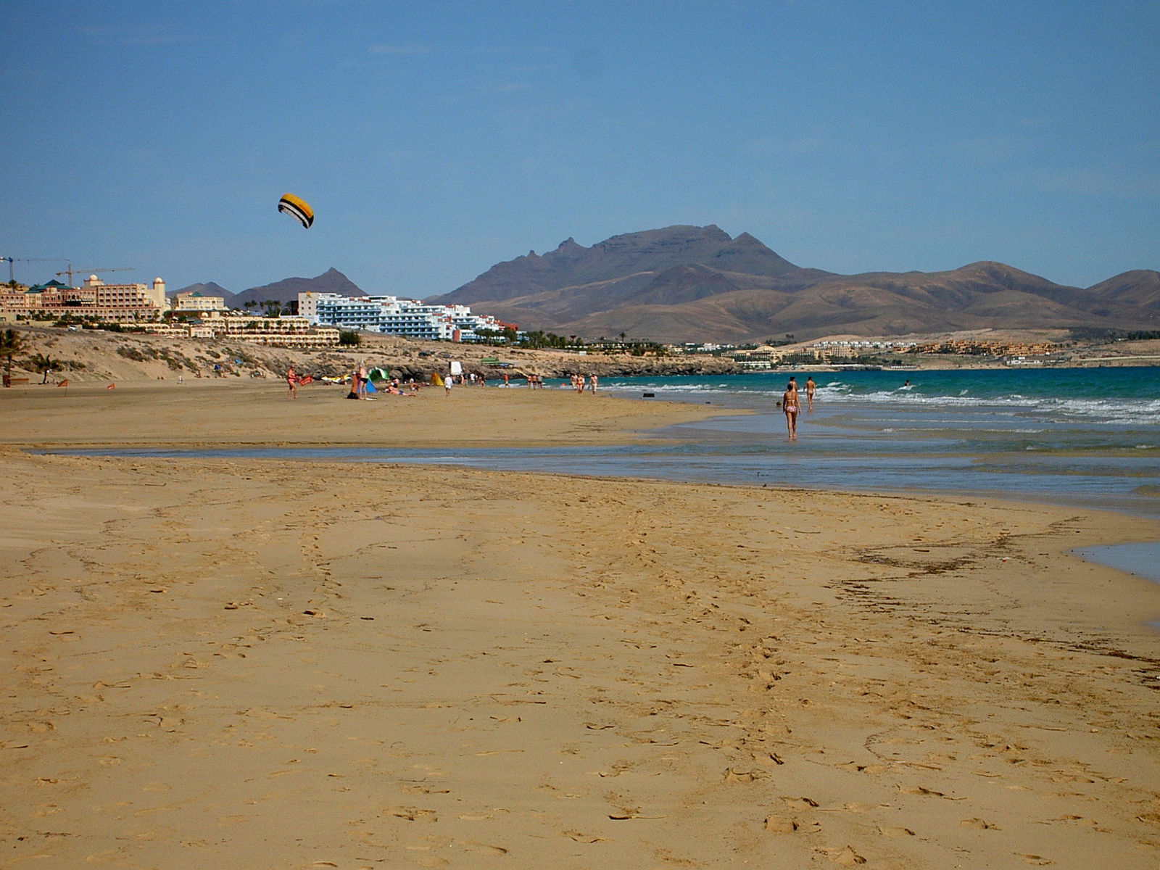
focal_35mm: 102
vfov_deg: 14.5
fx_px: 3418
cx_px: 580
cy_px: 435
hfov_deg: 19.3
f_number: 8.3
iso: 50
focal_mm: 16.8
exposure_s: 1/320
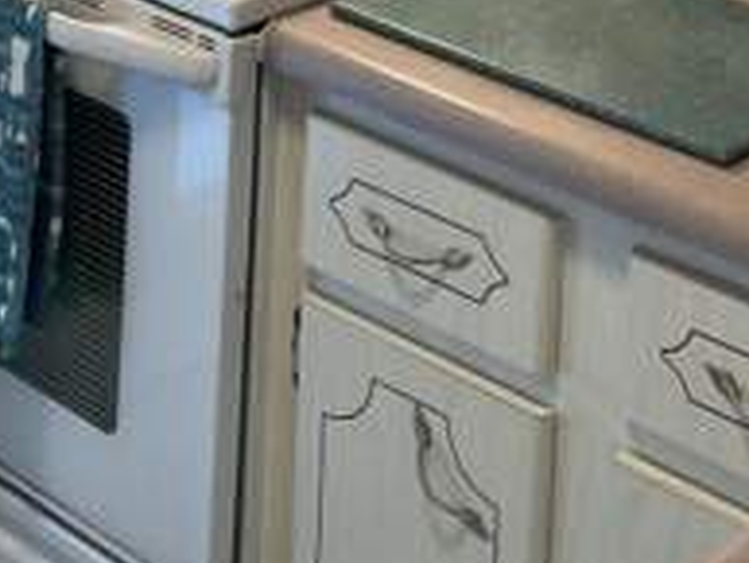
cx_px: 229
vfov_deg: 13.4
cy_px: -528
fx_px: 2078
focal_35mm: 96
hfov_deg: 20.3
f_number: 1.8
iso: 64
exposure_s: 1/60
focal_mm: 3
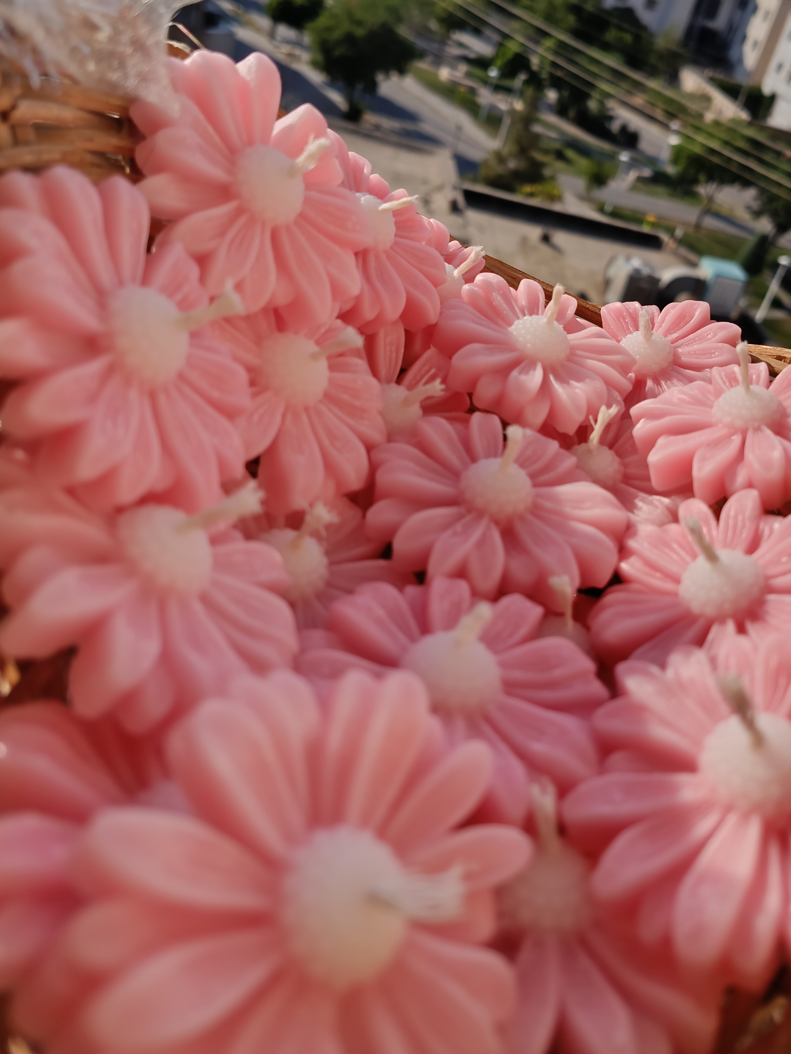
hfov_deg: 43.7
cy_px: 372
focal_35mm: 32
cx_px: 513
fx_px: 975
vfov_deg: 55.9
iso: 51
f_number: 1.7
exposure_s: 1/519
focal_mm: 5.24
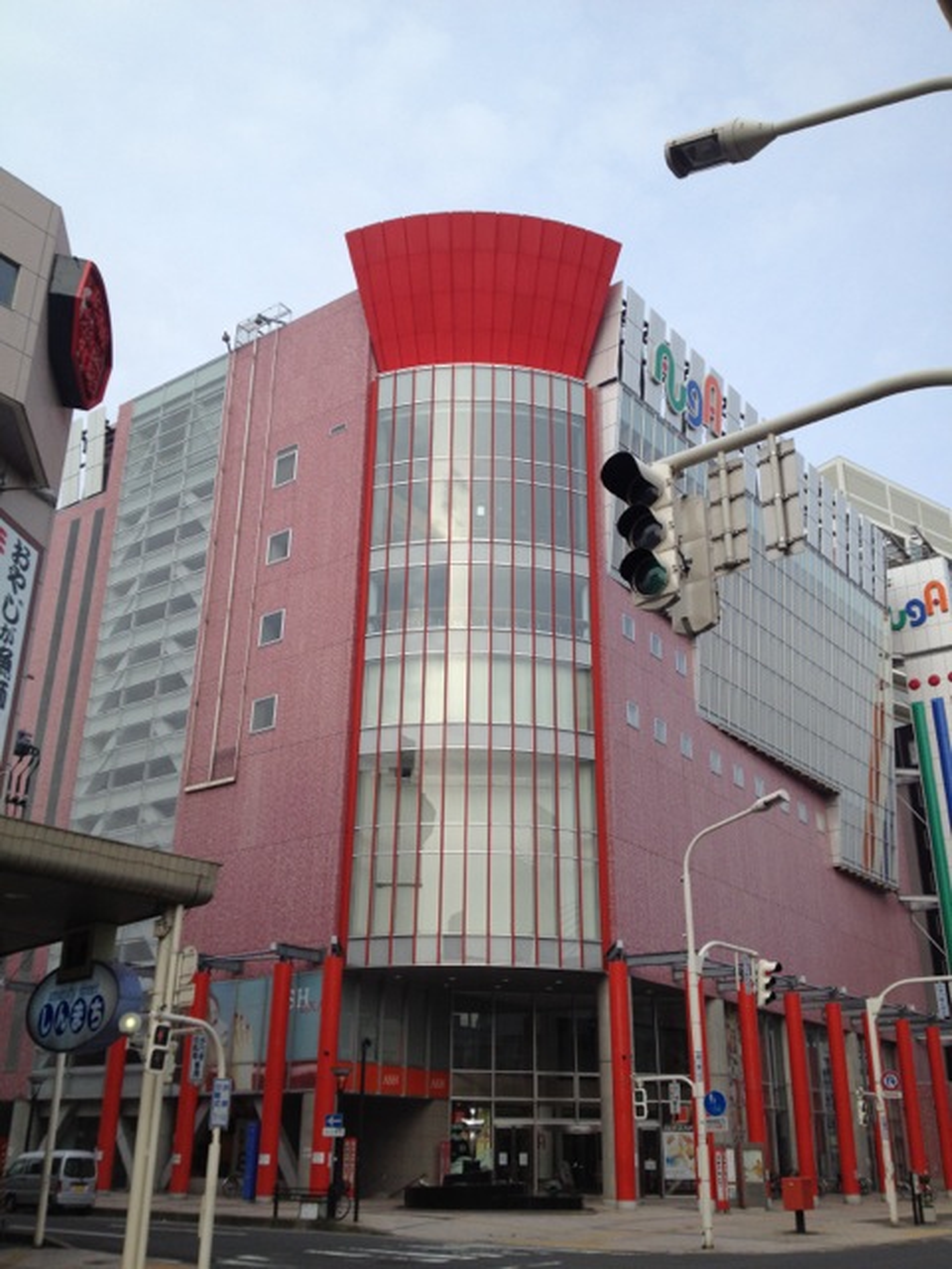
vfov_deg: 52.6
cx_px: 476
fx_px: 1283
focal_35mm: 35
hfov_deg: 40.7
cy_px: 634
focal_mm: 4.28
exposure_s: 1/1082
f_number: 2.4
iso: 64
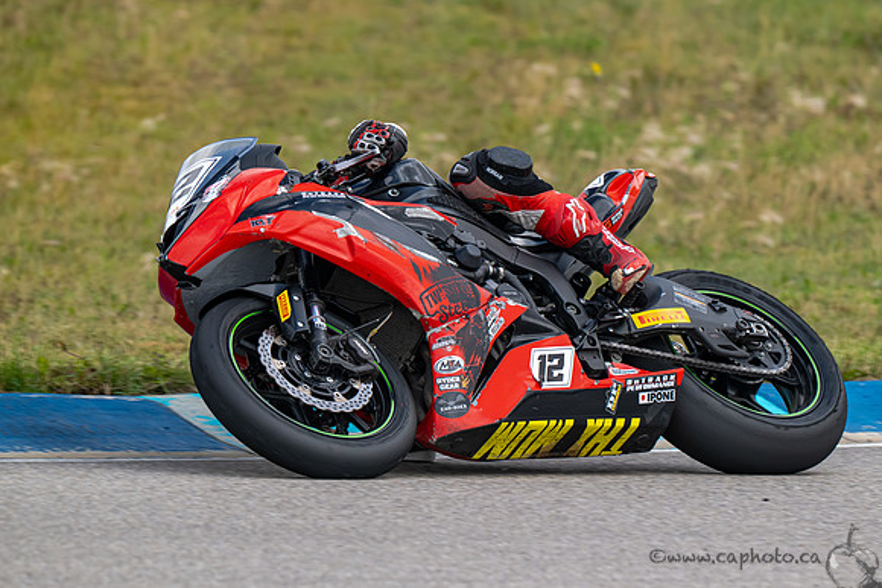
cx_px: 591
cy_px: 294
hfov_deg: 3.6
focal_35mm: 577
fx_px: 14132
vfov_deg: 2.4
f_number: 6.3
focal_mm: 430
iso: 400
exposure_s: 1/1250
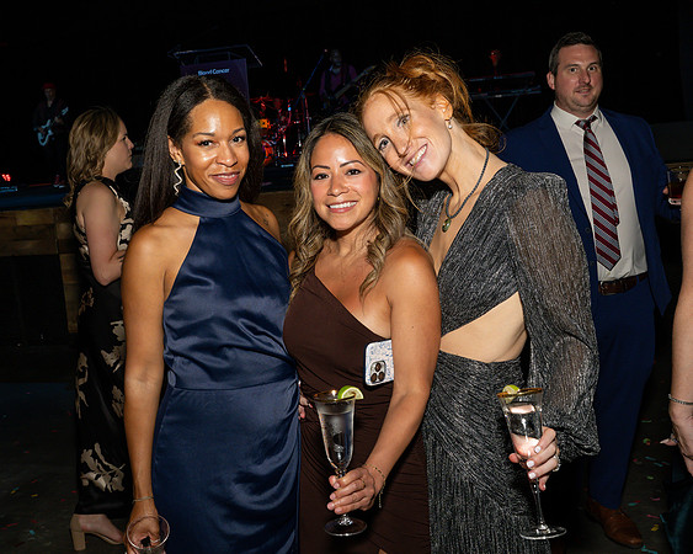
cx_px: 297
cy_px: 244
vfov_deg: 36.9
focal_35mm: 40
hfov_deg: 45.3
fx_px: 828
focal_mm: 32
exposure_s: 1/250
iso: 800
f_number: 9
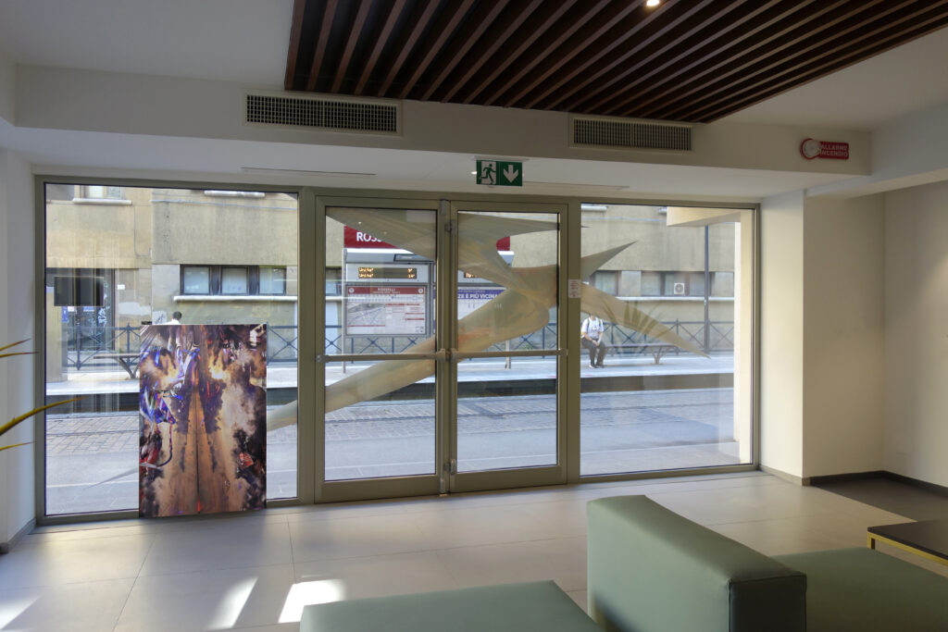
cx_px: 474
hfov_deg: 65.5
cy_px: 316
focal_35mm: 28
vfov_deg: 46.4
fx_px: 737
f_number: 2.5
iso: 125
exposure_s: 1/100
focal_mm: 10.4
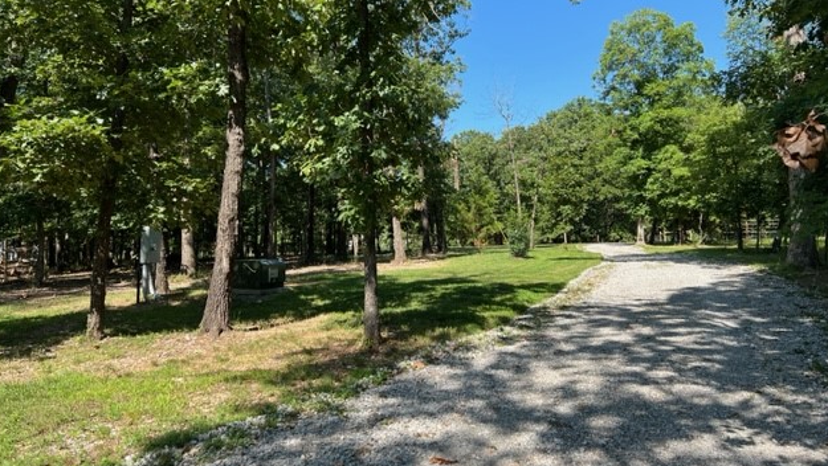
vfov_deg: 40.0
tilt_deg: +5.8
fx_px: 637
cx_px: 408
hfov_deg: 66.0
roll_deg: +1.5
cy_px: 180
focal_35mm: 29
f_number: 1.5
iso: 50
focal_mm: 5.7
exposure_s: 1/1645
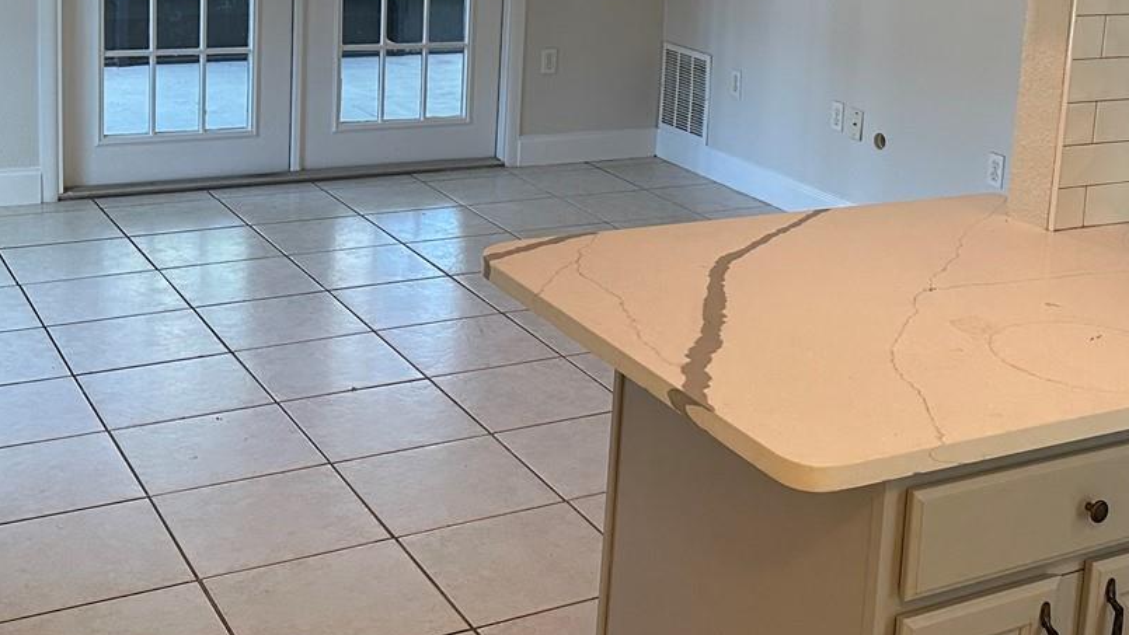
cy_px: 78
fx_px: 1557
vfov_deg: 22.6
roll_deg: -3.9
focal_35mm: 52
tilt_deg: -10.4
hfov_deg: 39.6
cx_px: 691
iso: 200
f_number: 1.78
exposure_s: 1/120
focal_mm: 6.86
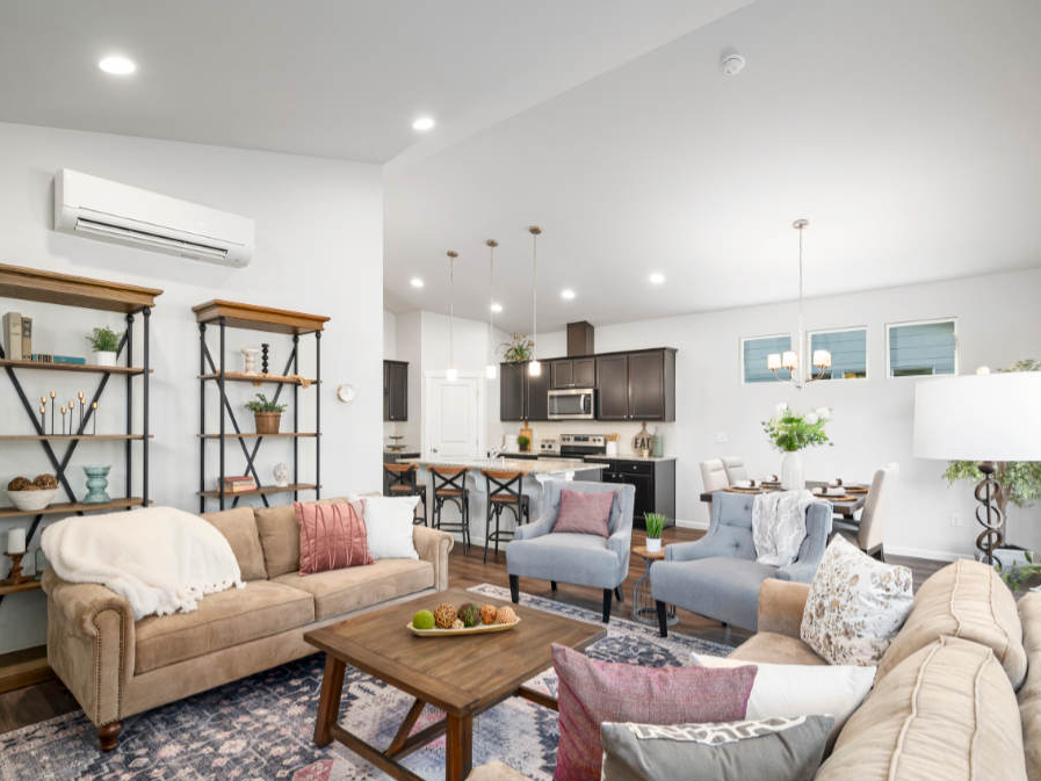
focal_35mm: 18
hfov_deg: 87.6
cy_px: 443
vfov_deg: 71.3
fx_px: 541
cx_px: 482
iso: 320
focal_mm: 14
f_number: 8
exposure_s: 1/4
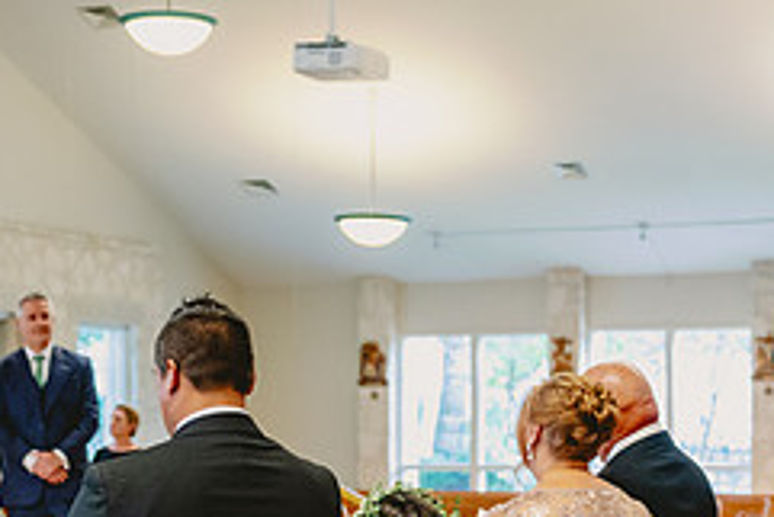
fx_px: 1915
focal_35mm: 89
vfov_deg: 15.2
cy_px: 442
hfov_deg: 22.9
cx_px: 414
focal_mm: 37
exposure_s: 1/320
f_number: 2.8
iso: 2500
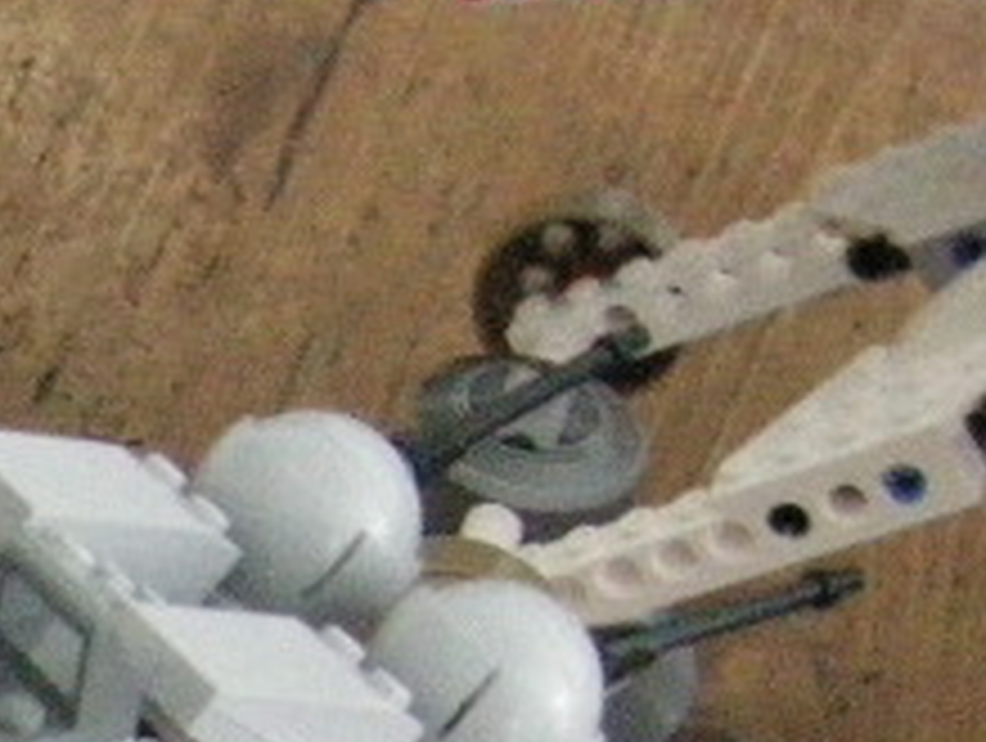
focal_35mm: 210
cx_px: -1166
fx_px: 5991
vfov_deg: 6.8
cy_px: 1659
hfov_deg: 8.7
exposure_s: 1/30
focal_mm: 7.5
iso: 800
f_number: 2.7
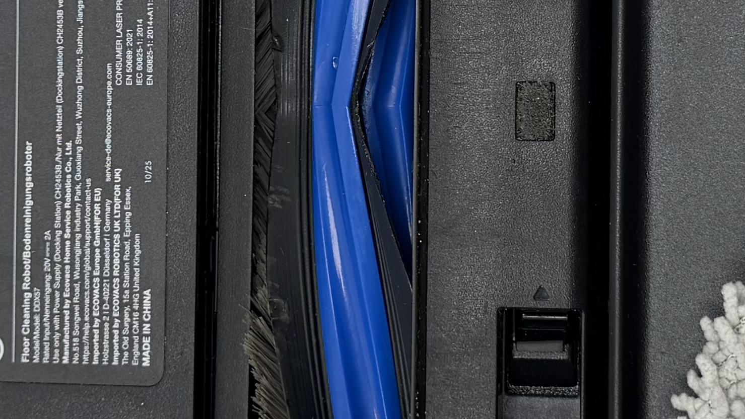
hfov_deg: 21.1
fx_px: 1995
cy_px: 112
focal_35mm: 101
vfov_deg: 12.0
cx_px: 455
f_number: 1.78
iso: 64
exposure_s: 1/208
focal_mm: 6.76
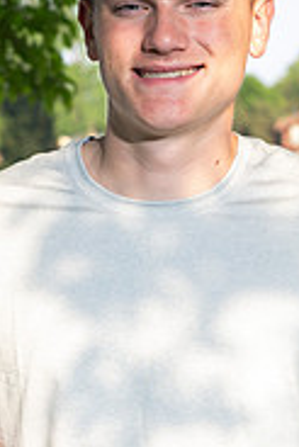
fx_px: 2126
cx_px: 129
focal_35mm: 171
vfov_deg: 12.0
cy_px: 294
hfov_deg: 8.0
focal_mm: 70
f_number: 7.1
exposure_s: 1/160
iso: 200
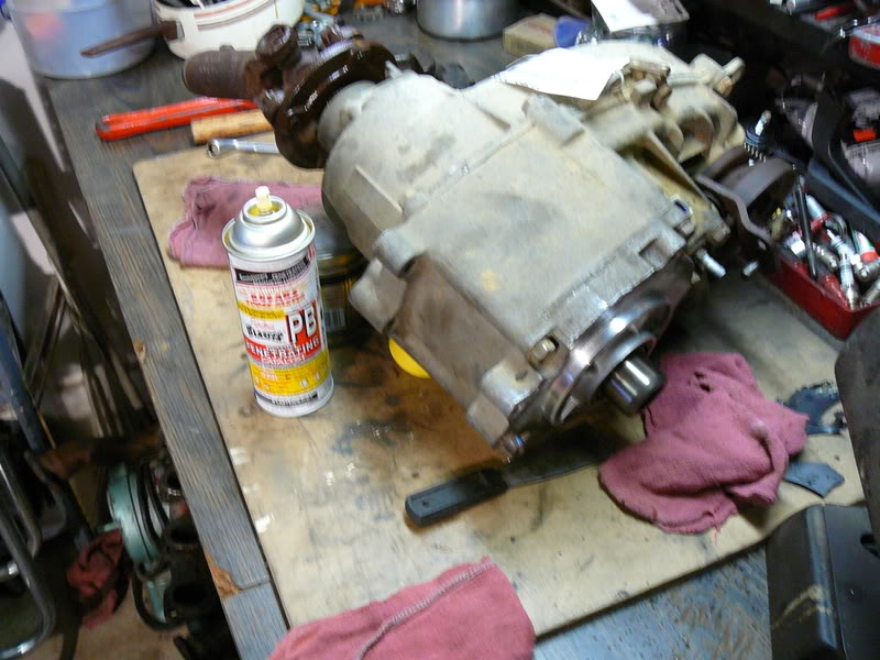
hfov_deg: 52.6
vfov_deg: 40.7
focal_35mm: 35
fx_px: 890
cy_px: 330
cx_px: 440
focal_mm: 5.2
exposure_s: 1/13
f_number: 2.8
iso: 200
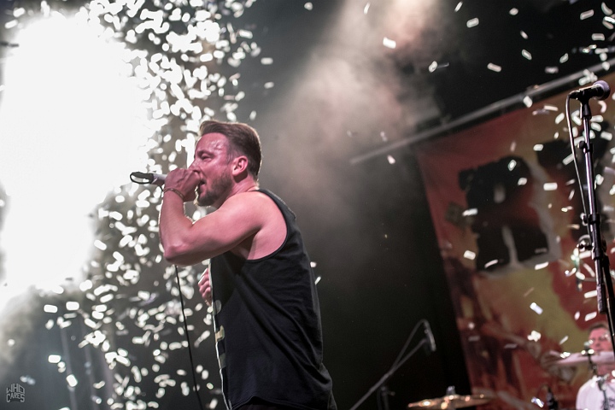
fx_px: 1794
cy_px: 205
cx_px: 308
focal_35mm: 105
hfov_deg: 19.5
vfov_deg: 13.0
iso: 1250
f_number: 2.8
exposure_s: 1/100
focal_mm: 70
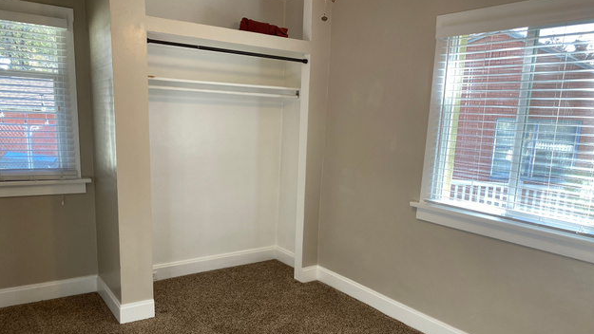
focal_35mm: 29
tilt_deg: -11.4
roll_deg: -2.5
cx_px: 301
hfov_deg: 66.0
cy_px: 208
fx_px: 457
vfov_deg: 40.0
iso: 80
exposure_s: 1/120
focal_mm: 4.25
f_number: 1.8
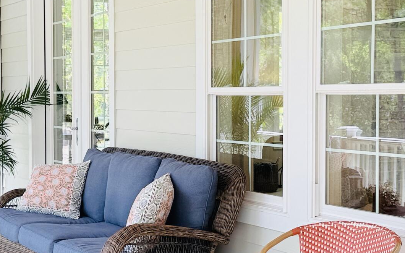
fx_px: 795
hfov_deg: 28.6
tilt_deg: -2.9
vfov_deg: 18.1
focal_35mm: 72
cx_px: 192
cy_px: 125
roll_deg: +0.4
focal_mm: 6.76
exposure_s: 1/181
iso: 80
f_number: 1.78
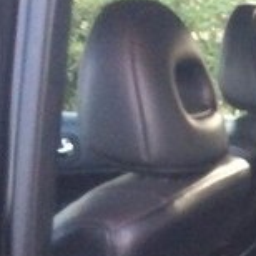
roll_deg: -0.2
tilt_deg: -20.2
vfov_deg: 15.2
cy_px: 320
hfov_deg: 14.8
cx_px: 376
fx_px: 920
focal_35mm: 110
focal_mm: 4.15
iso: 320
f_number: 2.2
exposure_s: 1/100
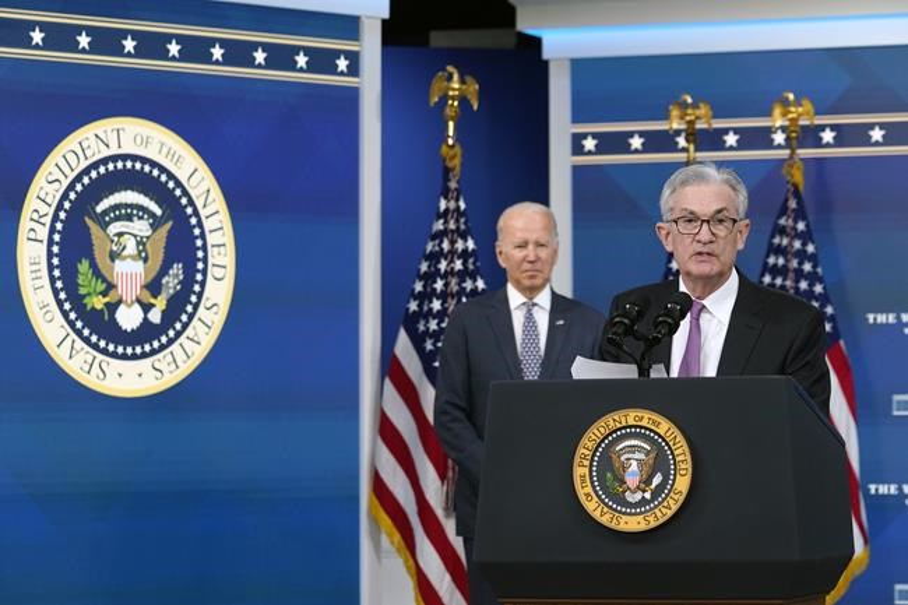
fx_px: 3202
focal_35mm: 127
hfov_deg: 16.1
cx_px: 454
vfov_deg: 10.8
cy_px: 302
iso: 2500
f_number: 5
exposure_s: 1/200
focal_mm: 127
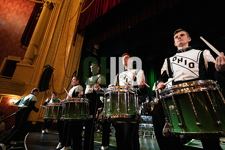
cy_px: 75
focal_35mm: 18
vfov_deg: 65.9
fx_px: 116
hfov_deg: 88.5
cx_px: 112
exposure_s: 1/400
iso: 32000
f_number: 4
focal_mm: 18.5
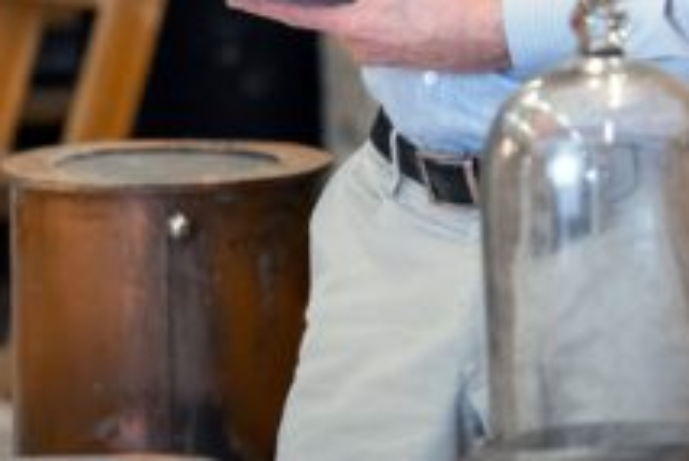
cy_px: -210
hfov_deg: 4.8
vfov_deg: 3.2
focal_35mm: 427
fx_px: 8178
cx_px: 1072
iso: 3200
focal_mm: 119
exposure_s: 1/125
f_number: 4
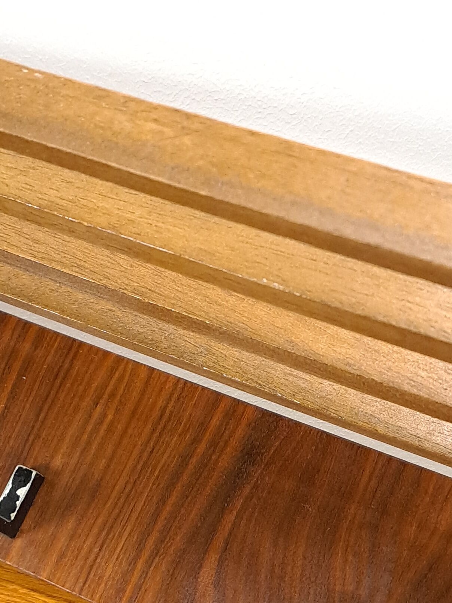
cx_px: 206
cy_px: 411
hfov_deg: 21.3
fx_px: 1201
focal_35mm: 69
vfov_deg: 28.0
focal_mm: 5.23
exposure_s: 1/50
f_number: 1.8
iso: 500
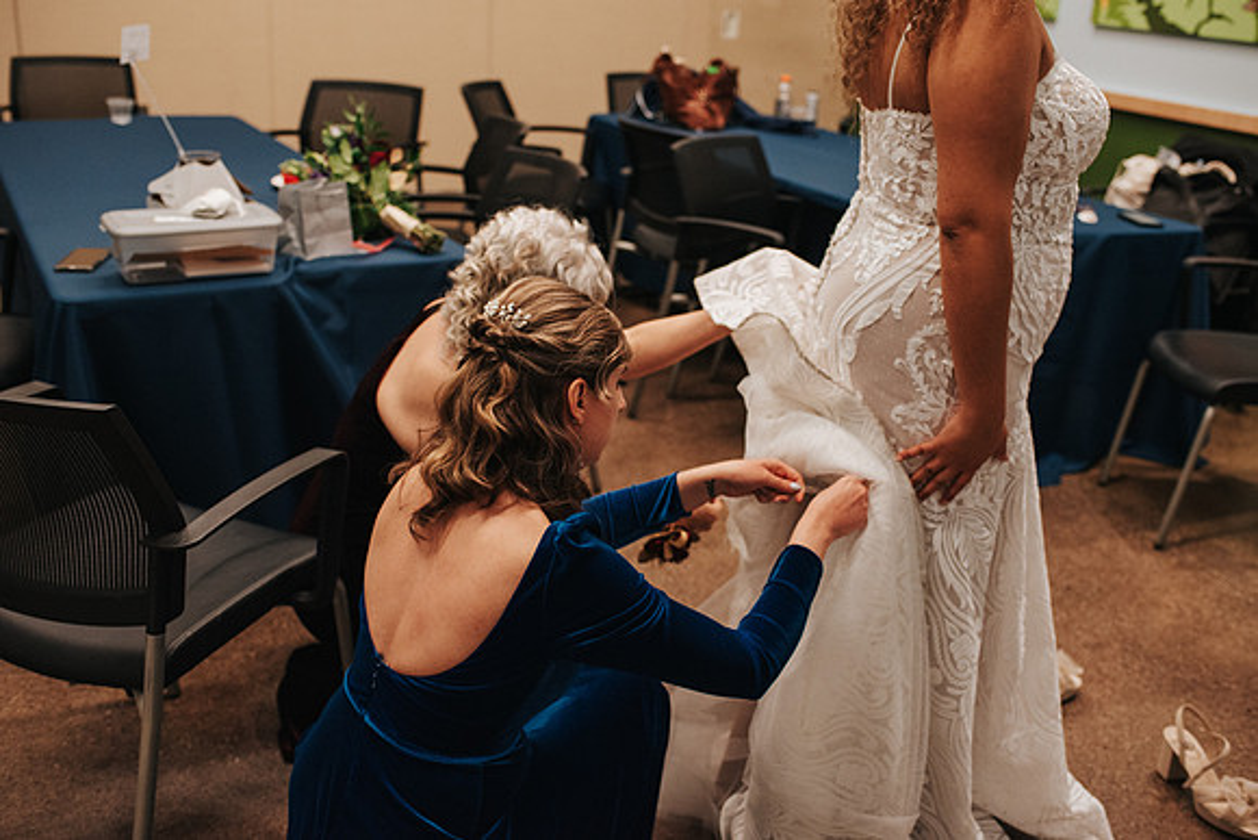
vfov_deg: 36.7
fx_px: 1265
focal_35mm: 36
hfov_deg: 52.9
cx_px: 629
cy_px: 420
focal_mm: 35
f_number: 2.8
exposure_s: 1/200
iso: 1000
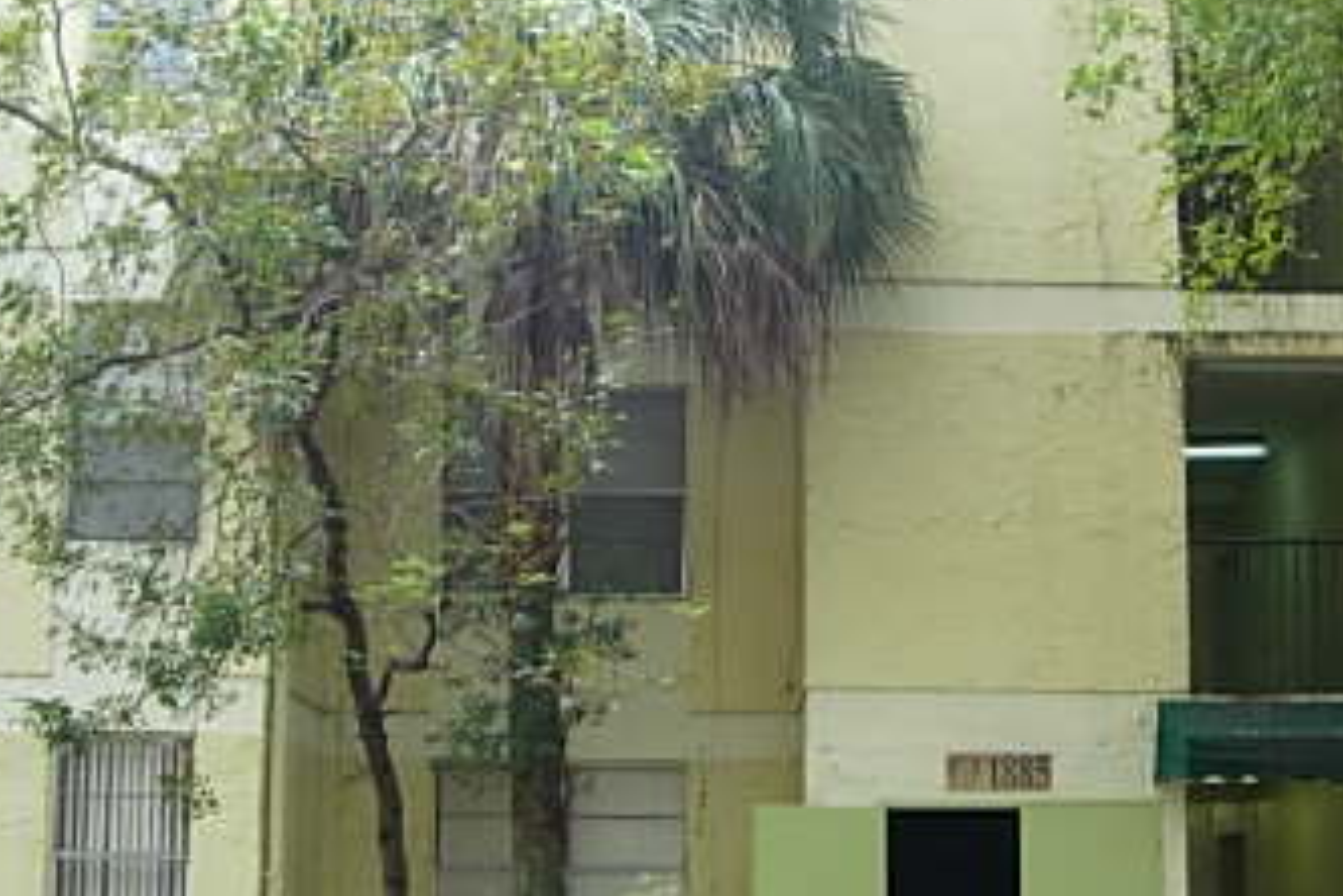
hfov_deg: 26.5
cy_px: 355
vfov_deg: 17.9
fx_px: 2835
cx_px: 903
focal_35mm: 76
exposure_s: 1/132
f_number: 2.8
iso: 64
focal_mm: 7.8
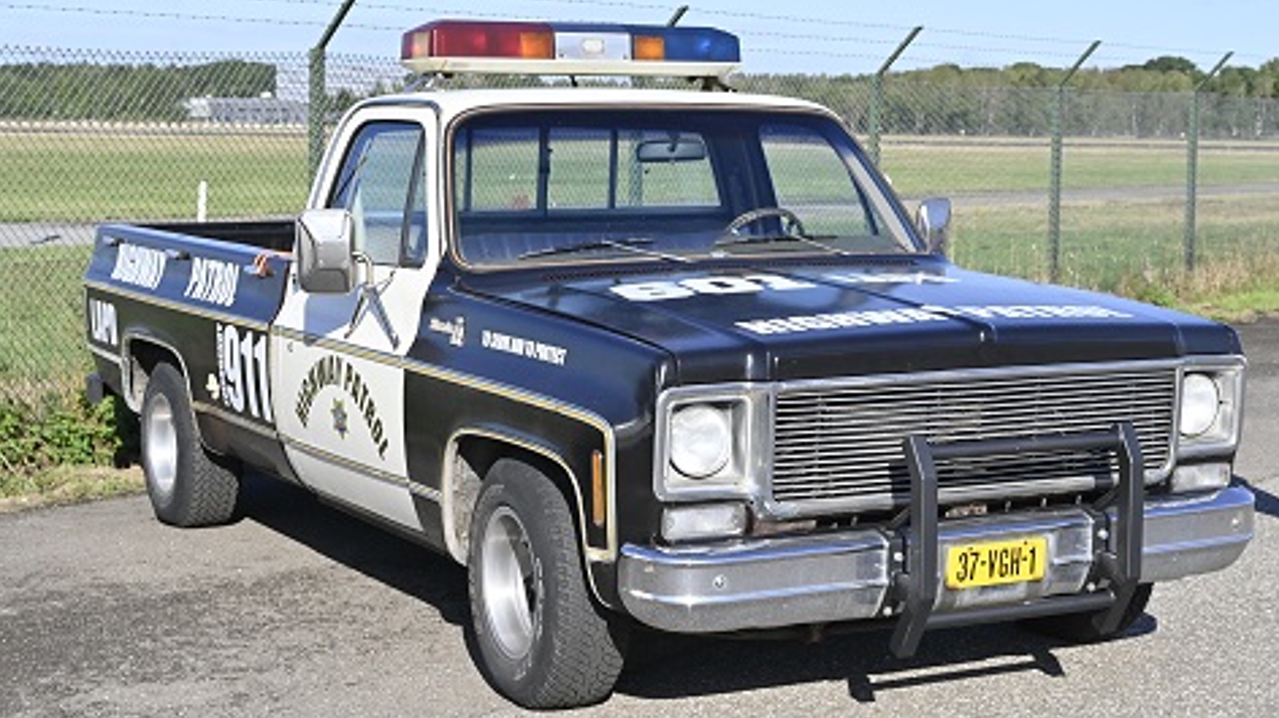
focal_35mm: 66
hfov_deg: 32.1
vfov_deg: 18.4
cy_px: 331
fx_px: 2221
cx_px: 648
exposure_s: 1/4000
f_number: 5.6
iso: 800
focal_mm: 41
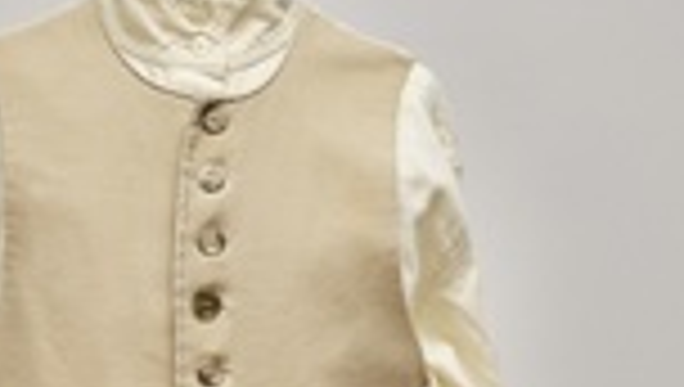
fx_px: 3542
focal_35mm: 195
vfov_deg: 6.1
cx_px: 202
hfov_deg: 11.0
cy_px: 783
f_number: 5.6
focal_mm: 42
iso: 1600
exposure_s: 1/125
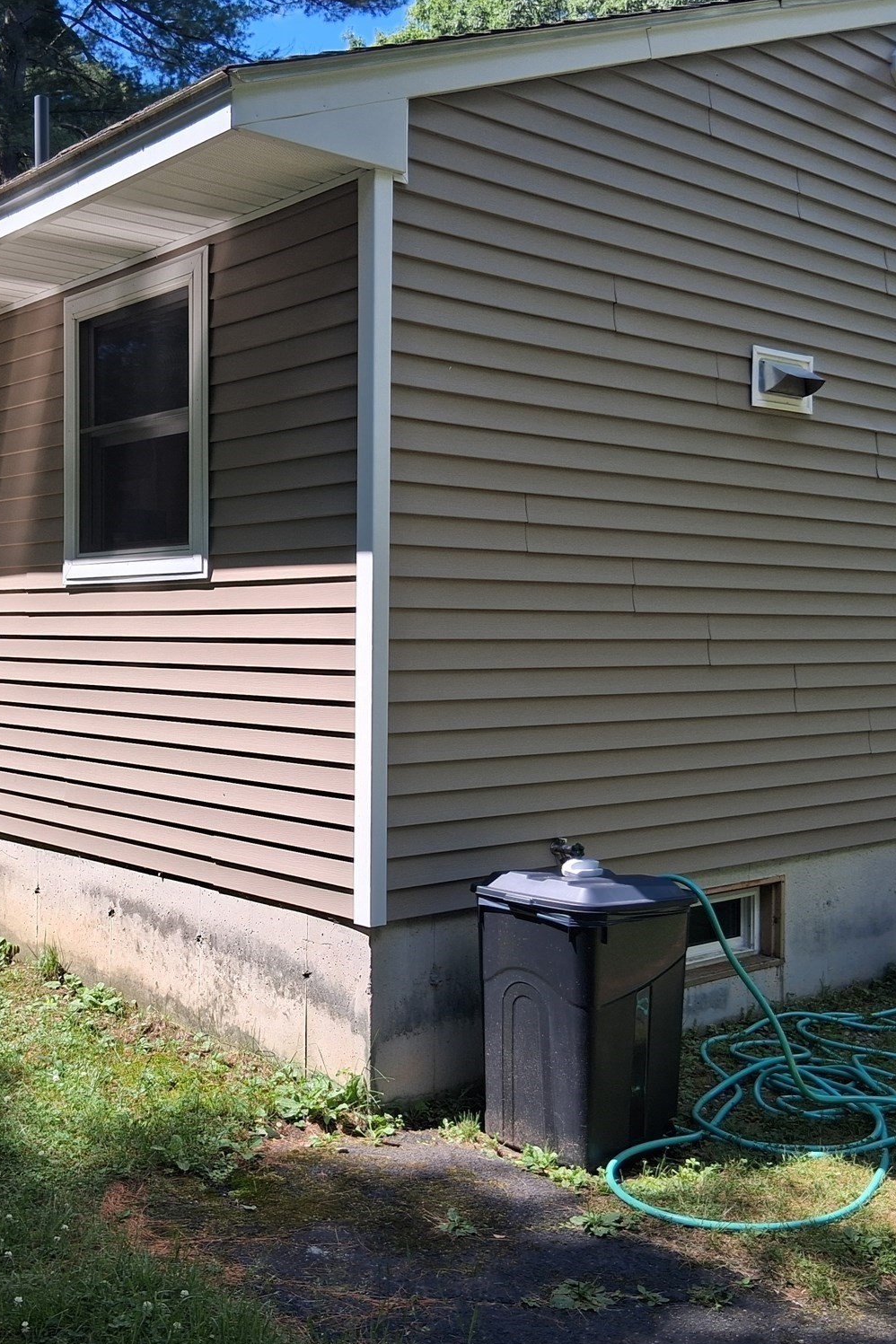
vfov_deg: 51.9
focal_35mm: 37
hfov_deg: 34.9
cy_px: 688
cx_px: 194
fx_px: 1381
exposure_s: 1/337
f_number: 1.8
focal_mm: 3.98
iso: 25
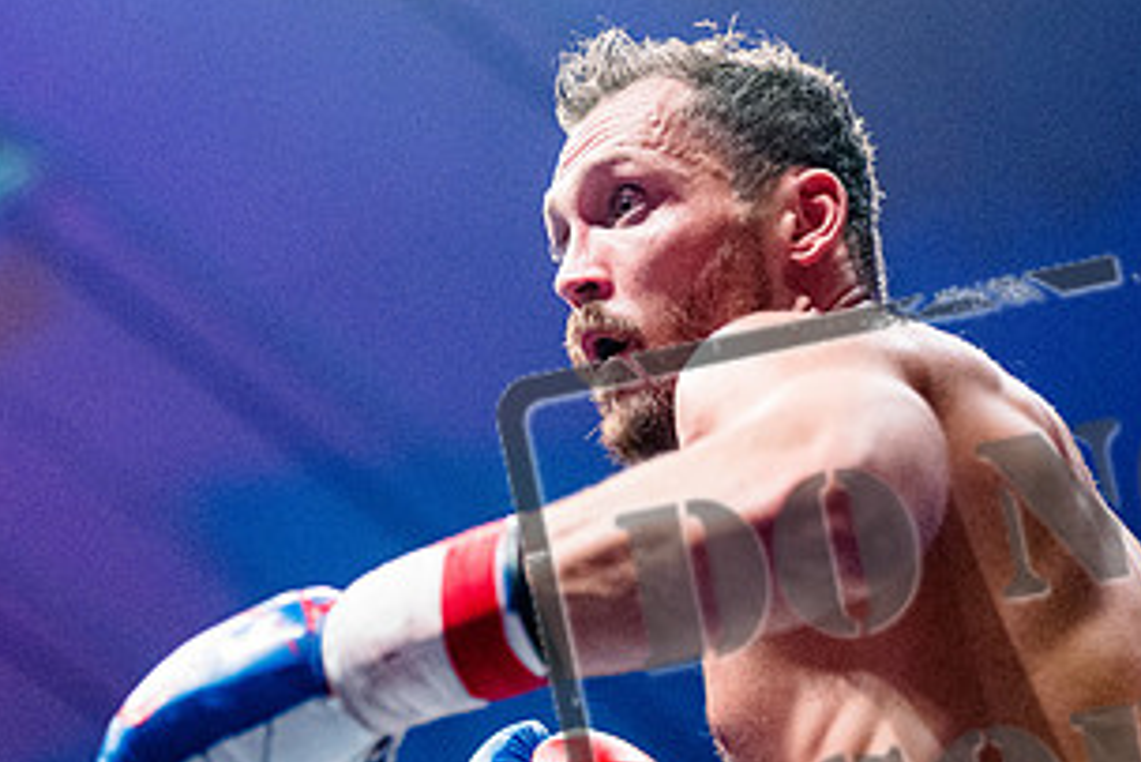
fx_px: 4534
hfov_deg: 14.3
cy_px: 441
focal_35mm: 143
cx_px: 507
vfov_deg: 9.6
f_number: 1.4
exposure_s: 1/1600
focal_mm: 50
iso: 6400
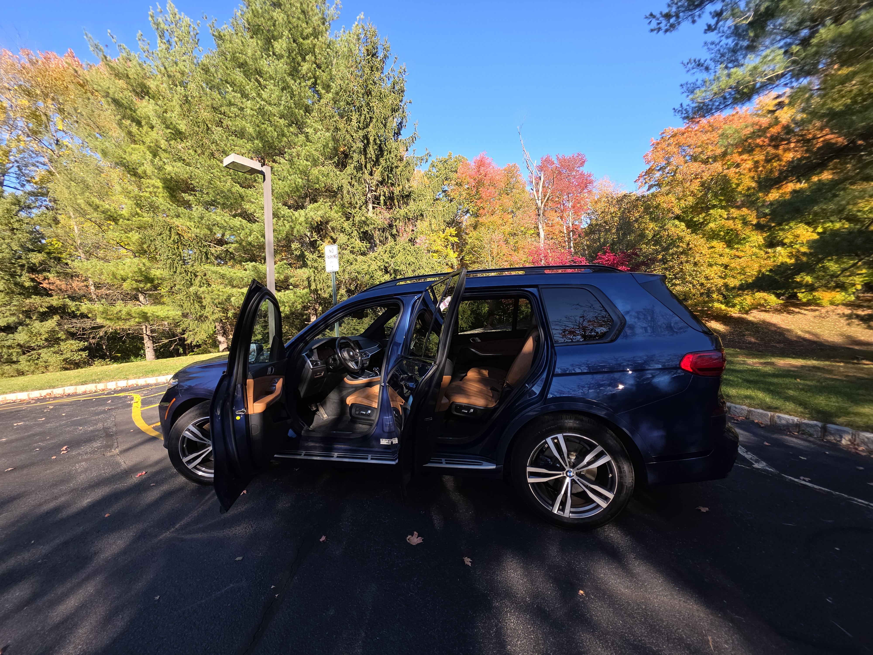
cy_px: 328
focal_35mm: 13
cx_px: 436
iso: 20
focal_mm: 2.2
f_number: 1.9
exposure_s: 1/247
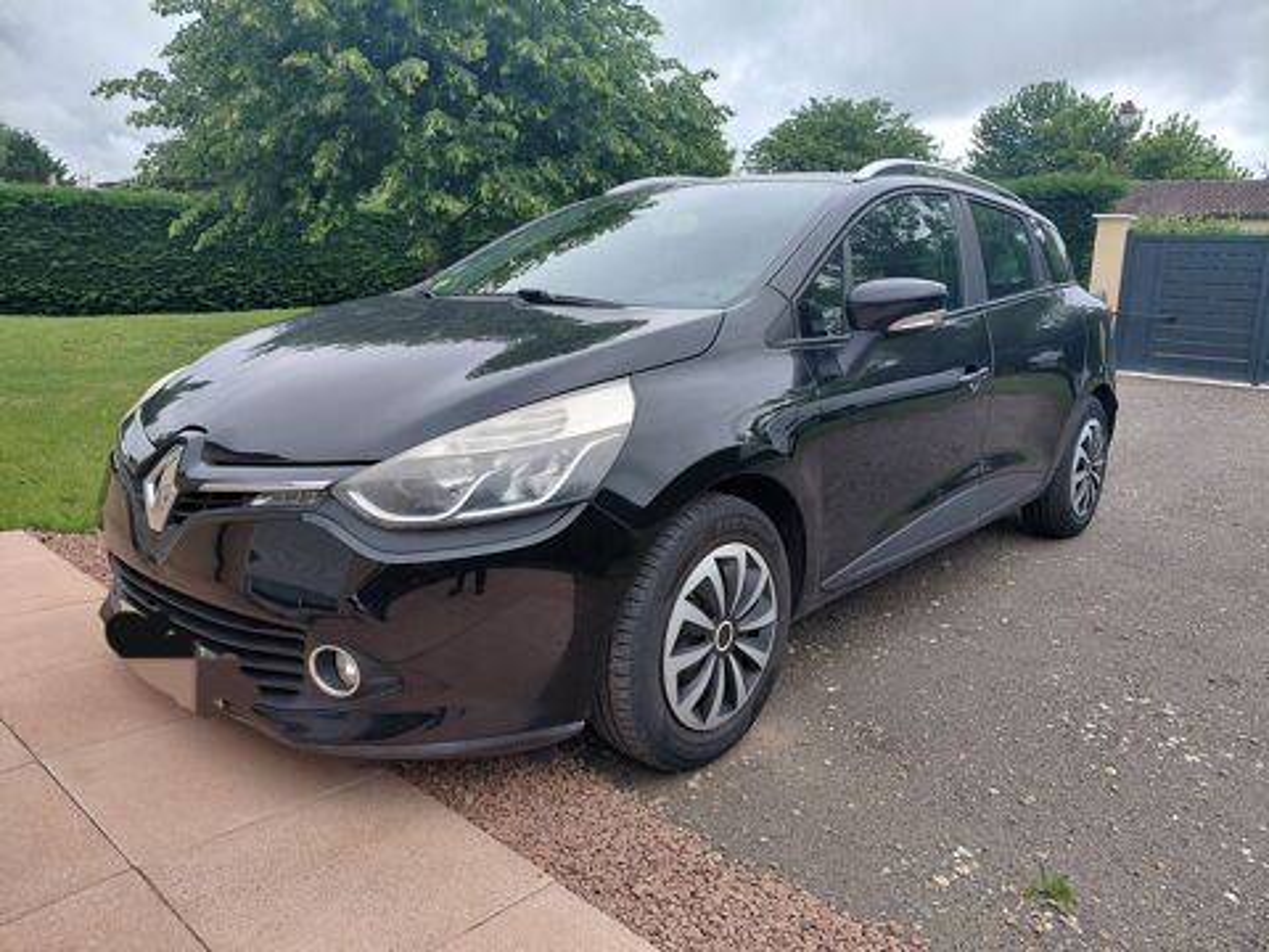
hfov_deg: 69.4
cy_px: 476
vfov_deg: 54.9
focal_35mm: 25
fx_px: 916
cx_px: 634
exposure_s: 1/909
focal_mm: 4.69
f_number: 1.8
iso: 50
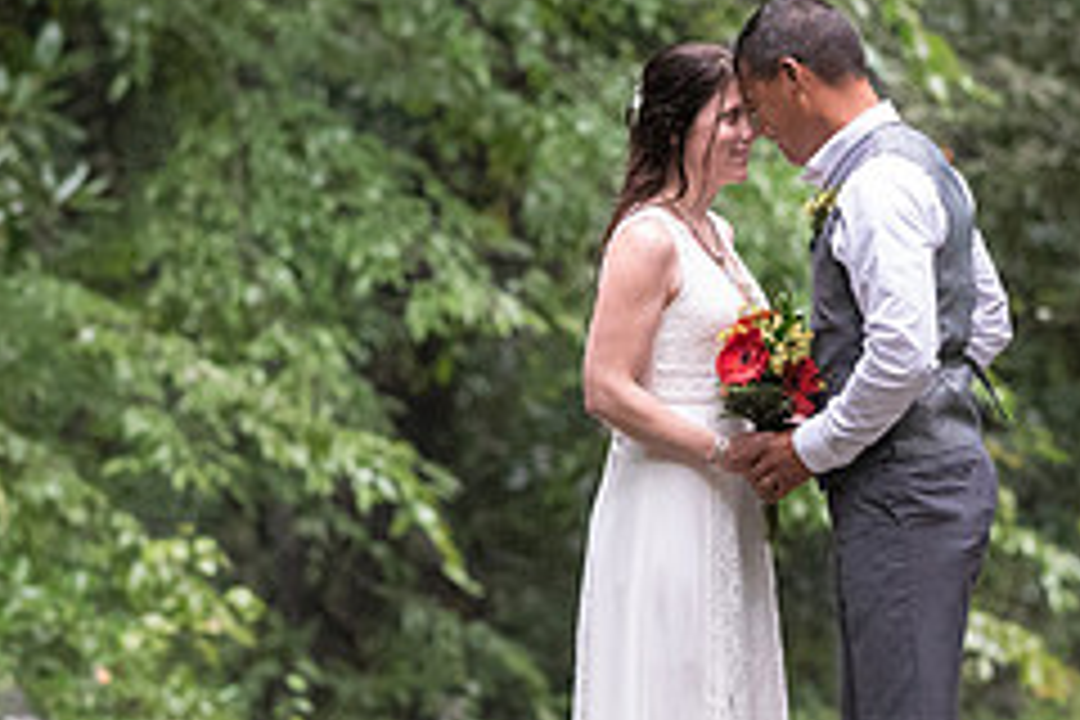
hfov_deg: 4.4
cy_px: 439
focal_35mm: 472
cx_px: 572
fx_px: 14159
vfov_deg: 2.9
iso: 4000
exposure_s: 1/1250
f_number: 2.8
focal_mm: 130
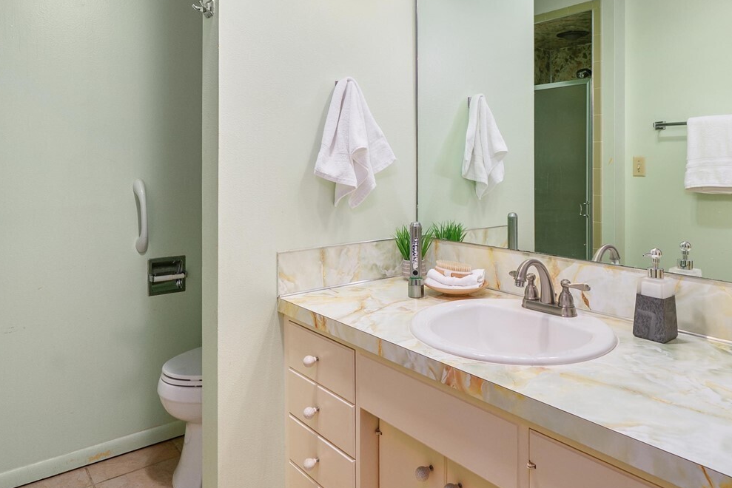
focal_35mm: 24
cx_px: 370
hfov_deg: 73.7
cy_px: 171
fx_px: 488
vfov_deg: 52.3
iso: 1000
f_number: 7.1
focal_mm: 14
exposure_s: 1/30
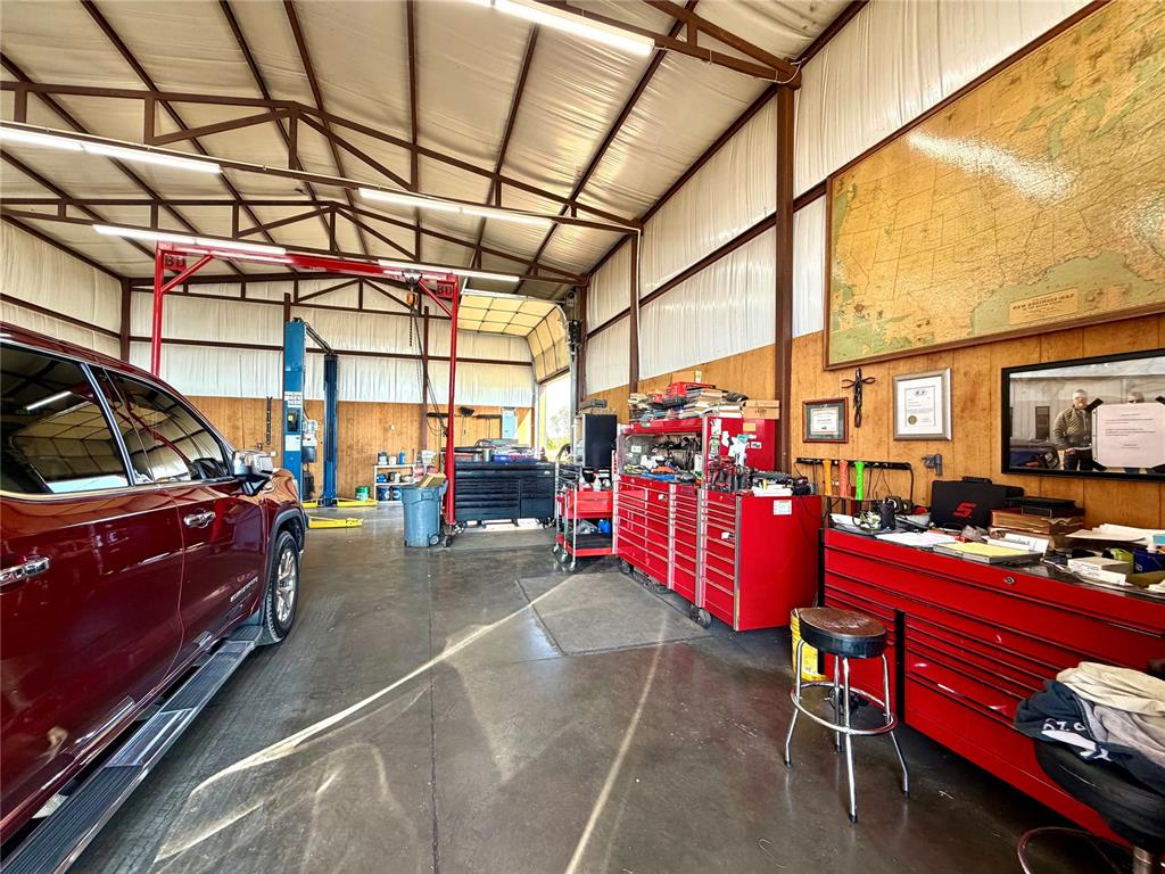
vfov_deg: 85.7
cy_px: 437
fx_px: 471
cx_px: 582
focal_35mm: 14
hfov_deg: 102.1
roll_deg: -0.3
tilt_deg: +0.7
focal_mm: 2.22
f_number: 2.2
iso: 125
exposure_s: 1/121
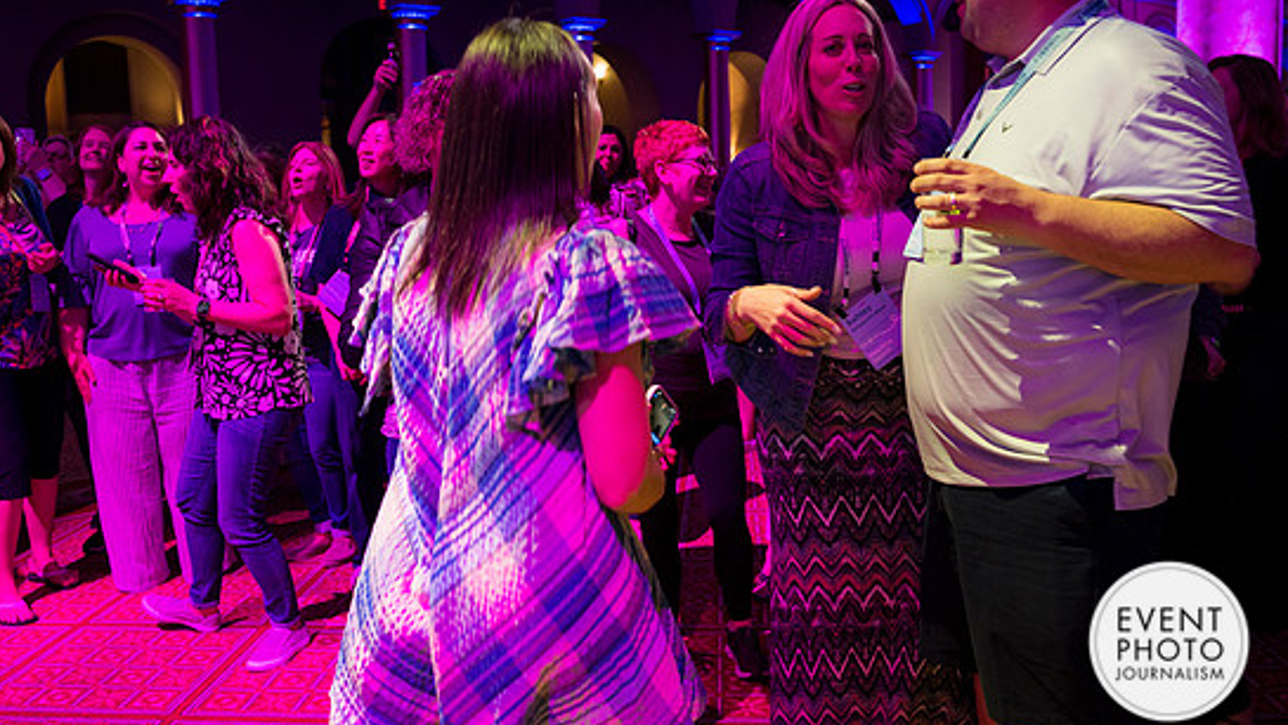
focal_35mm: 32
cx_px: 643
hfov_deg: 61.0
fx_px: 1093
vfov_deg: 36.7
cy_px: 341
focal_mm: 28
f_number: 4
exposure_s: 1/100
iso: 800
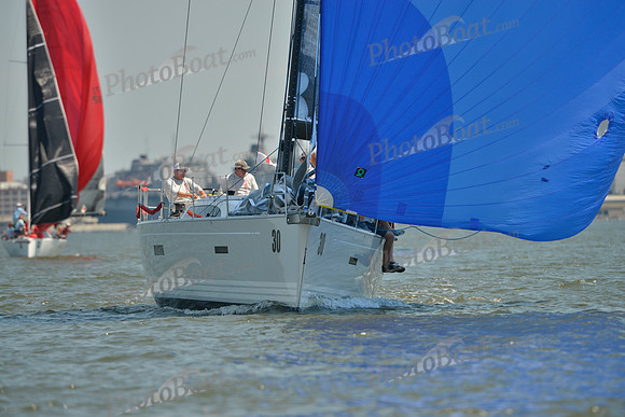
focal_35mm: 400
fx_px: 6946
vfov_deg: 3.4
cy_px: 208
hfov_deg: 5.2
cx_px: 312
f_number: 5
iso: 200
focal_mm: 400
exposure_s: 1/1600
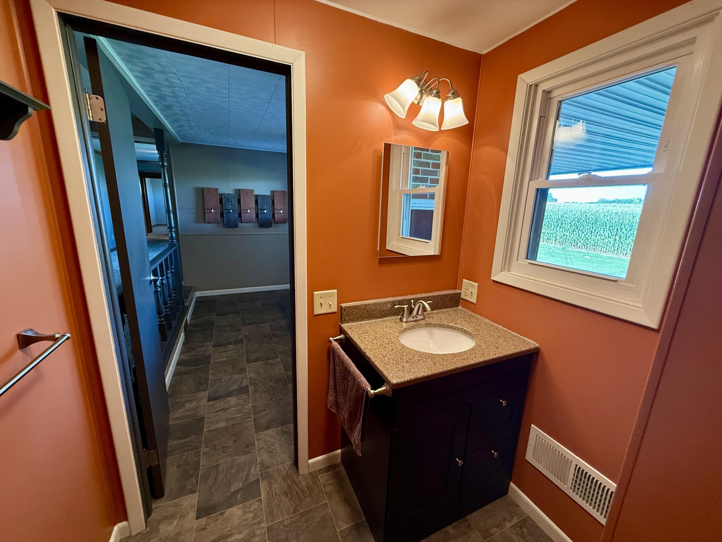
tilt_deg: -12.9
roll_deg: -1.7
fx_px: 292
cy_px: 271
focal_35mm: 14
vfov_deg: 85.7
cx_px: 361
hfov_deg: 102.1
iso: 320
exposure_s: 1/60
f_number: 2.2
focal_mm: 2.22
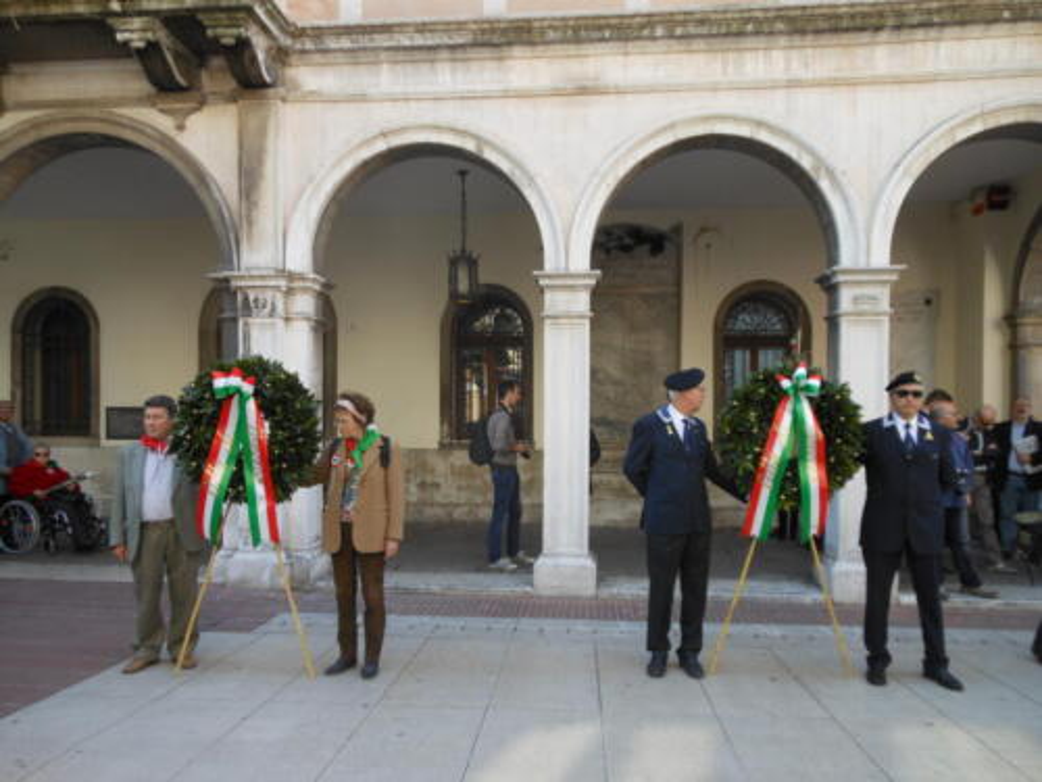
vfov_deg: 54.9
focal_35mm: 25
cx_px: 521
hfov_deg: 69.4
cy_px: 391
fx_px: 753
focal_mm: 4.5
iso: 80
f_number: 3.2
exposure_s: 1/160
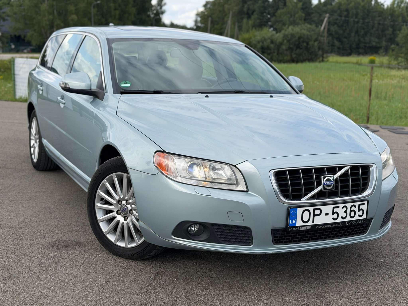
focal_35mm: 48
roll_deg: +0.5
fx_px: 566
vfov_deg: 30.3
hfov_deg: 39.7
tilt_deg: -11.3
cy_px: 153
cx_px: 204
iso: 64
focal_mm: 6.76
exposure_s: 1/2577
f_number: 1.78
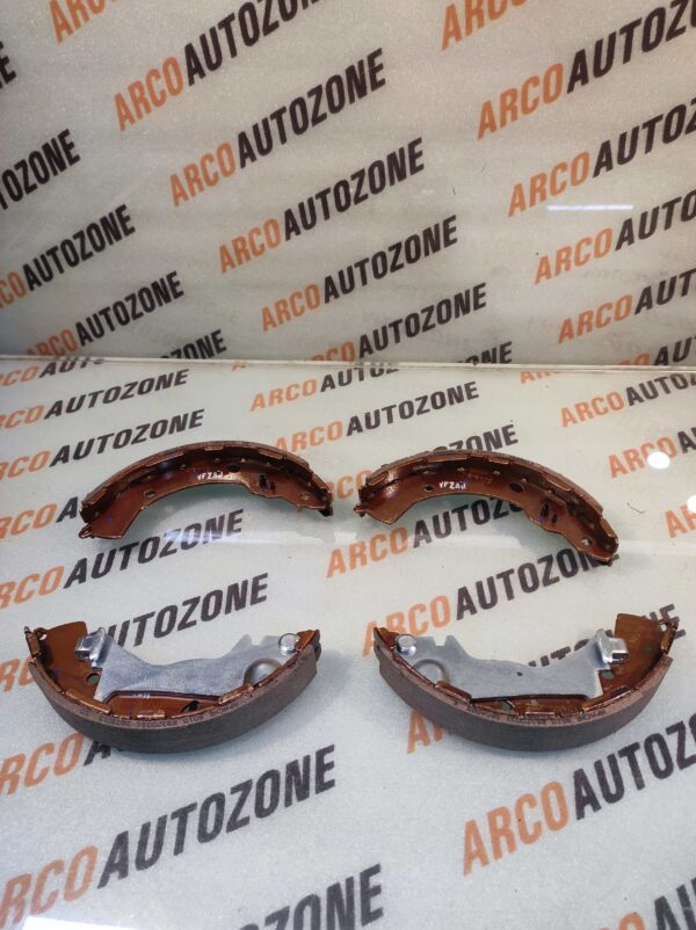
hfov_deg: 74.6
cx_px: 348
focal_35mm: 17
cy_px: 465
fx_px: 456
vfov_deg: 91.1
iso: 316
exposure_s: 1/50
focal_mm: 4.74
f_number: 1.79
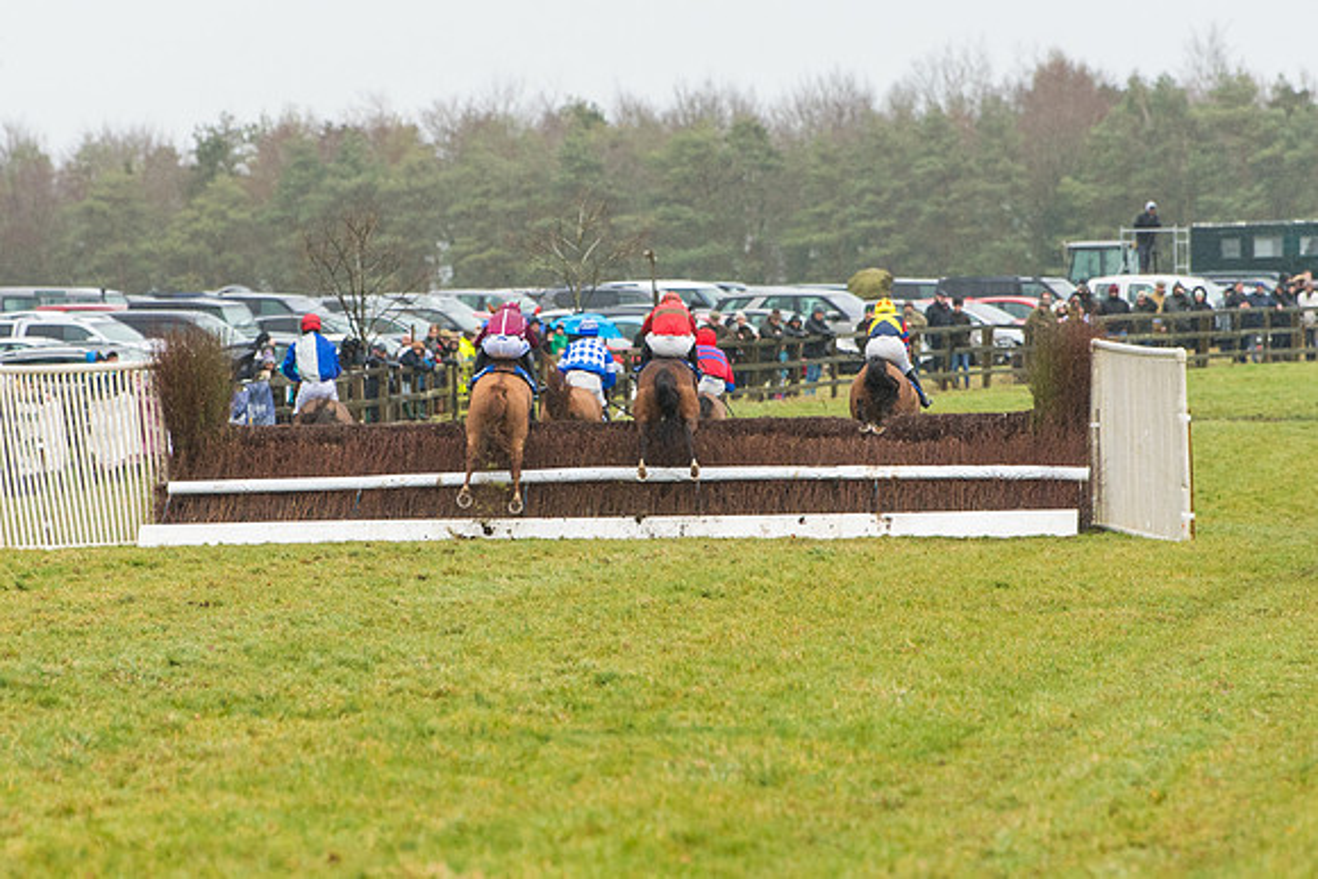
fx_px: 12105
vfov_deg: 4.2
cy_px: 440
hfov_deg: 6.2
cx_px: 652
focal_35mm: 331
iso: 1000
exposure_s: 1/1000
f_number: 4
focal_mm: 200
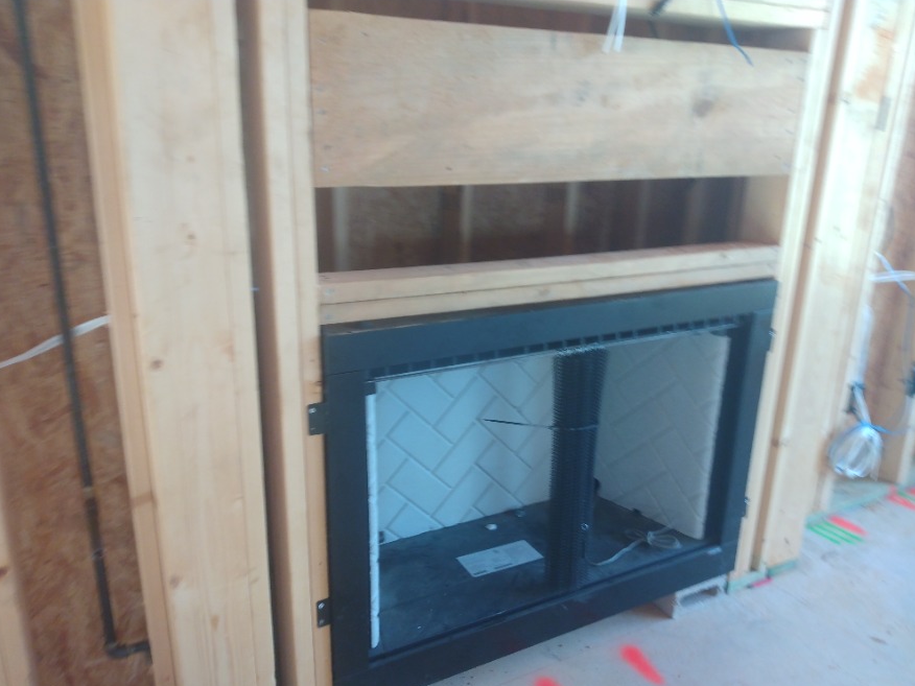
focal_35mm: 21
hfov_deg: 79.0
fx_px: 555
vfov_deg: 63.4
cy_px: 357
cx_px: 455
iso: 184
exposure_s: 1/30
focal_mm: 3.54
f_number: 2
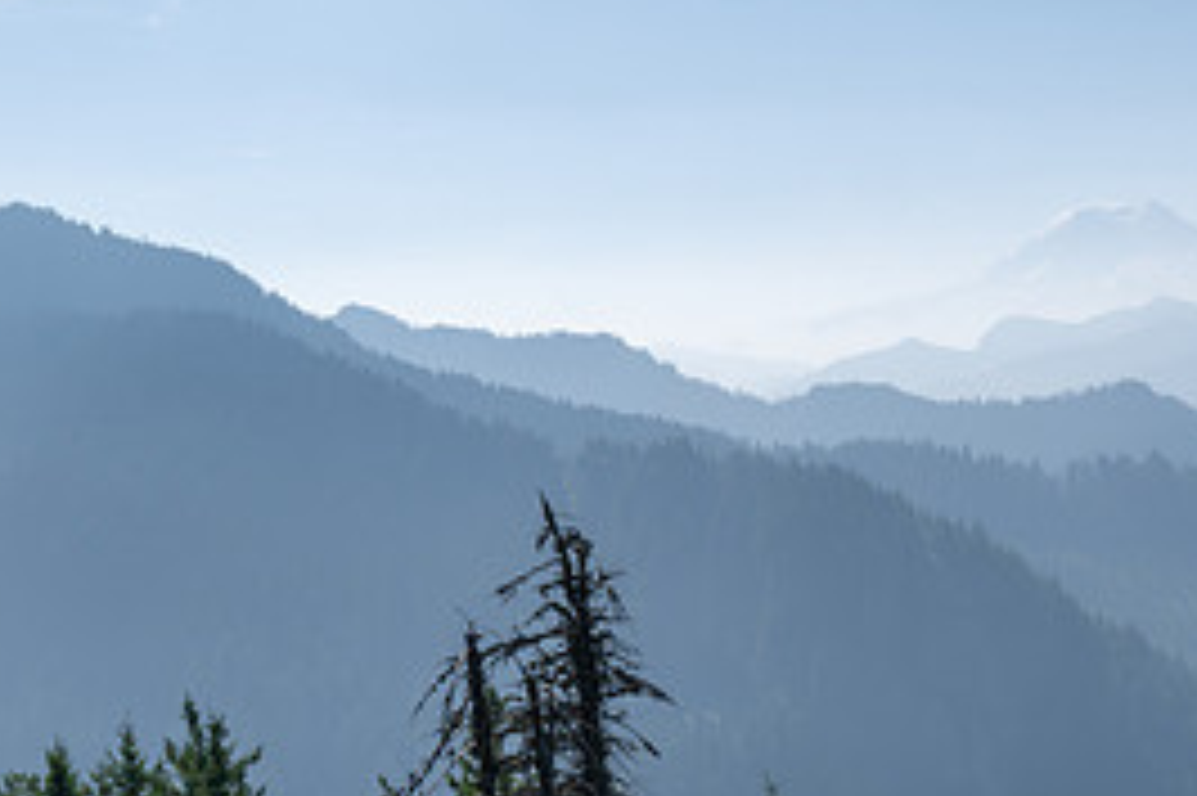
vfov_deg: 17.5
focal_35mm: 75
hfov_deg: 26.8
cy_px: 903
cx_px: 837
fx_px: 2492
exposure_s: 1/250
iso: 400
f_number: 22
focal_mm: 30
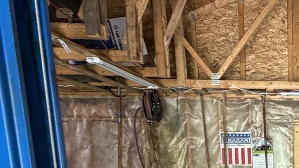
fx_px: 381
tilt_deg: -10.1
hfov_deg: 36.6
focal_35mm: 48
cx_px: 325
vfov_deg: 21.7
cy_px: 235
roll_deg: +1.2
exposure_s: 1/83
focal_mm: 2.22
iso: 320
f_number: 2.2
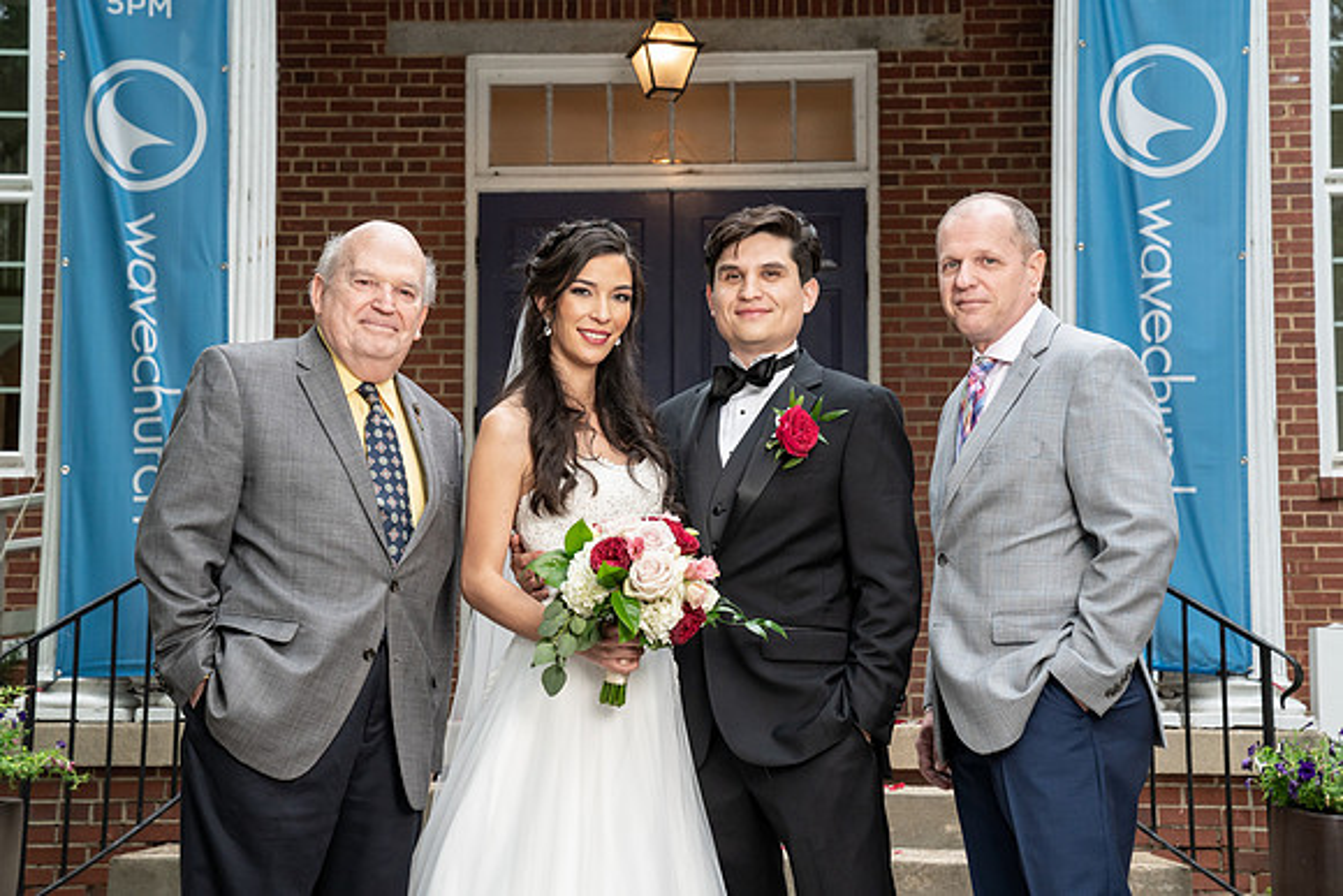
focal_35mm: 55
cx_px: 652
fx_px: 2066
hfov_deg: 36.0
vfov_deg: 24.5
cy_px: 467
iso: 1250
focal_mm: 53
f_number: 5.6
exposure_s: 1/250
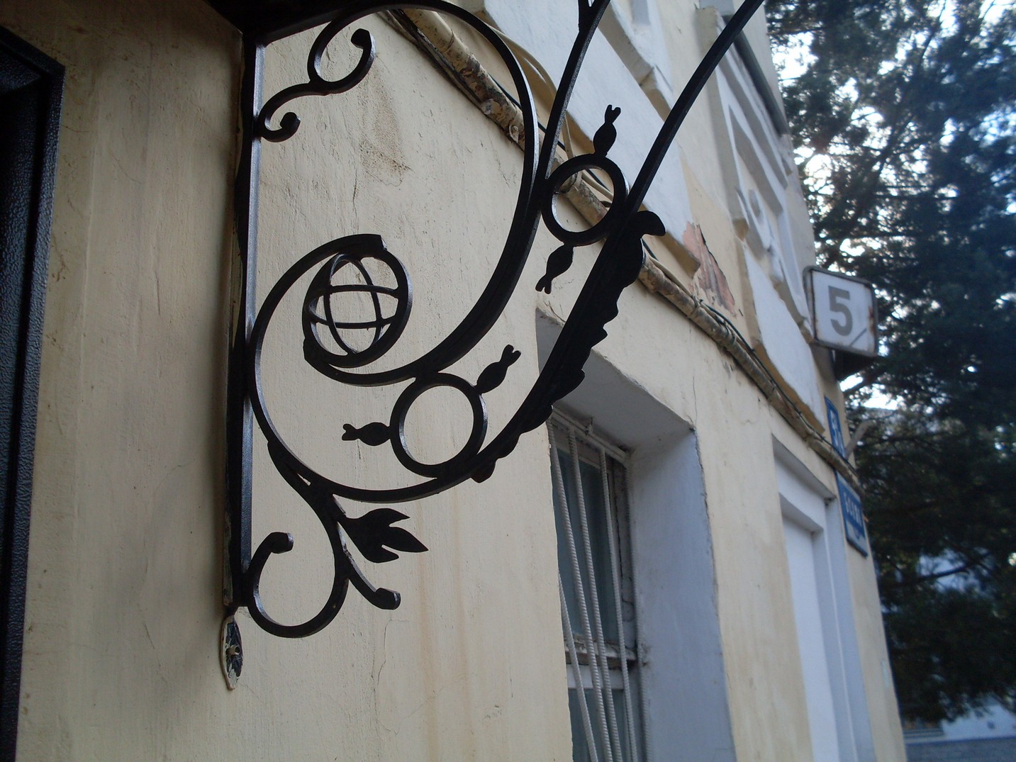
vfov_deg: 37.7
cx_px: 508
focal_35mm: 38
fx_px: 1115
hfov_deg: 49.0
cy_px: 381
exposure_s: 1/350
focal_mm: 6.3
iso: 80
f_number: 2.8
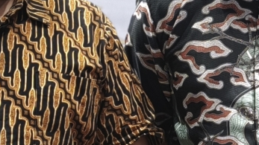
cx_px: 386
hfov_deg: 12.4
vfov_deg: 7.3
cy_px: 11
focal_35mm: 165
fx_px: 1133
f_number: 1.4
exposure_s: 1/50
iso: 320
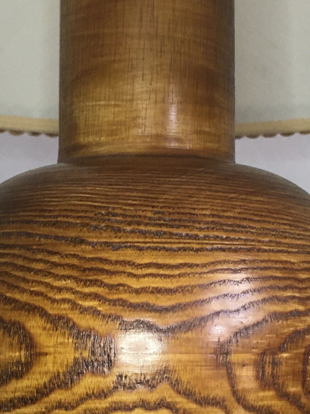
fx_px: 1063
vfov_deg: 21.8
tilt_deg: -1.5
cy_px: 315
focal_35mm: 89
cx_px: 128
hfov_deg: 16.6
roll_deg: +3.4
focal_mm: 4.15
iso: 64
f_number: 2.2
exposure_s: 1/33
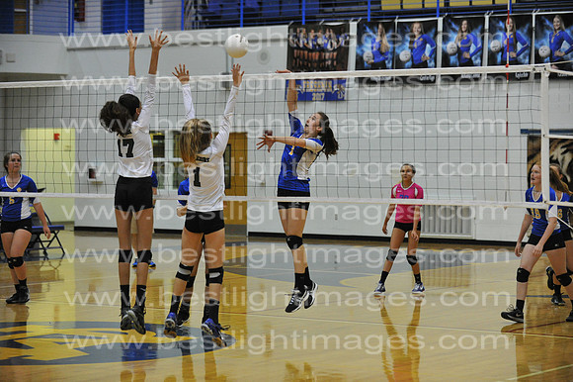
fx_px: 2227
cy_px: 191
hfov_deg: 14.7
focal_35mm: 140
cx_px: 286
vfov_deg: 9.8
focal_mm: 140
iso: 8000
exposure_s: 1/800
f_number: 3.2
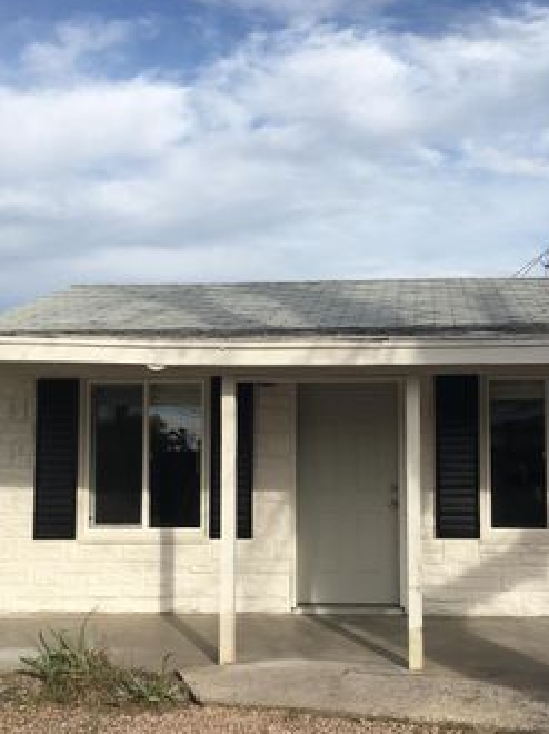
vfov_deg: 43.0
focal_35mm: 44
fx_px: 932
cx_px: 342
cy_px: 388
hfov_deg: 32.7
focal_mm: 4.15
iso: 25
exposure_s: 1/1479
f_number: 2.2
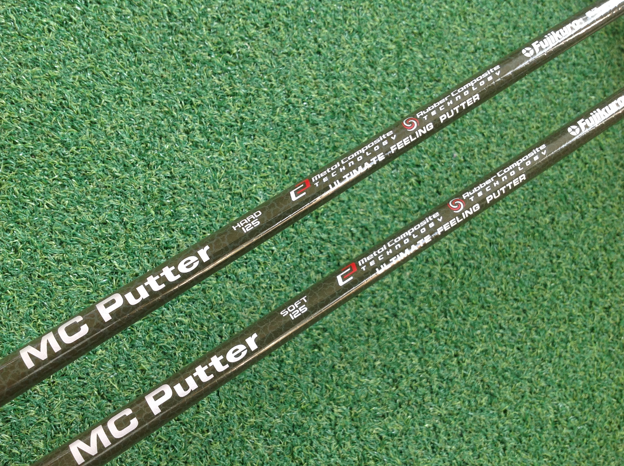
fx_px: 666
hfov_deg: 50.2
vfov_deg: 38.6
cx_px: 314
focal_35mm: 37
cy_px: 245
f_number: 2.4
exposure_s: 1/60
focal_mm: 4.28
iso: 64
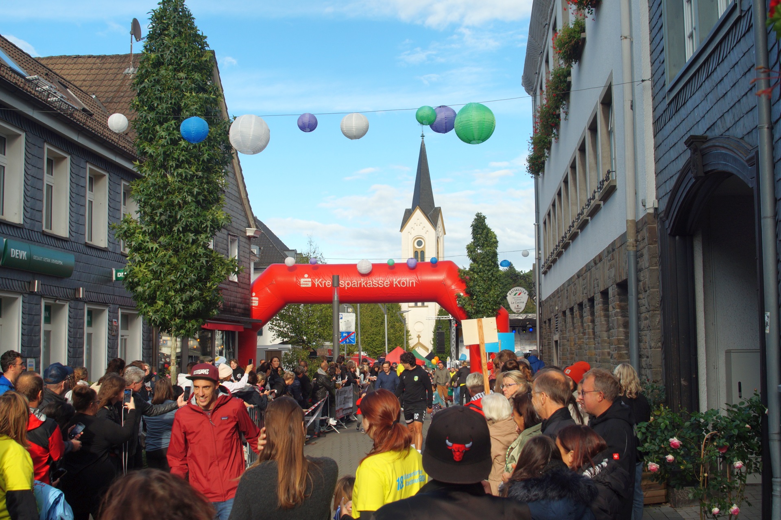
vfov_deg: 31.9
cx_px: 390
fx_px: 911
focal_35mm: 42
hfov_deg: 46.4
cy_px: 260
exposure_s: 1/160
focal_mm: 28
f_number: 10
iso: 100
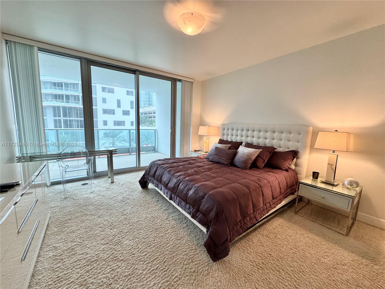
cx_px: 192
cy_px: 144
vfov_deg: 85.7
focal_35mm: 14
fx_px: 156
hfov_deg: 102.1
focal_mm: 2.22
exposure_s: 1/120
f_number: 2.2
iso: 160
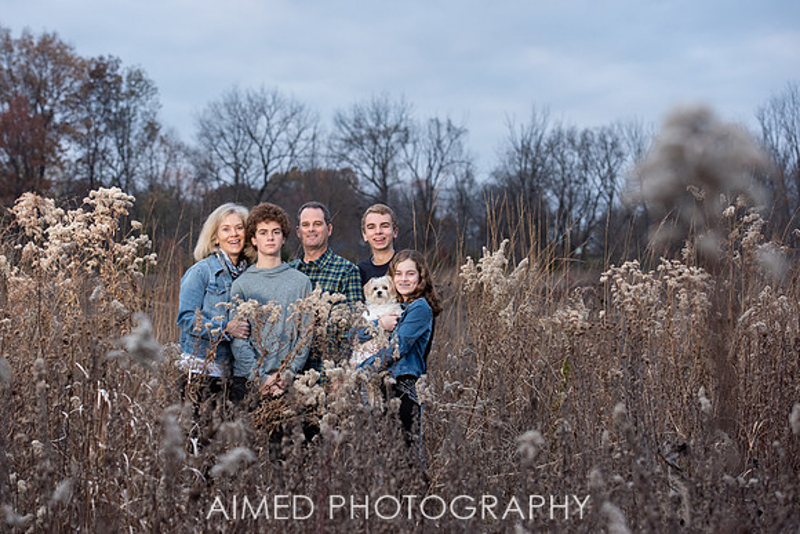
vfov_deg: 18.0
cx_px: 367
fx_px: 1686
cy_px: 245
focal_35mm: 76
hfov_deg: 26.7
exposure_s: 1/250
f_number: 5
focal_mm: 70
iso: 800
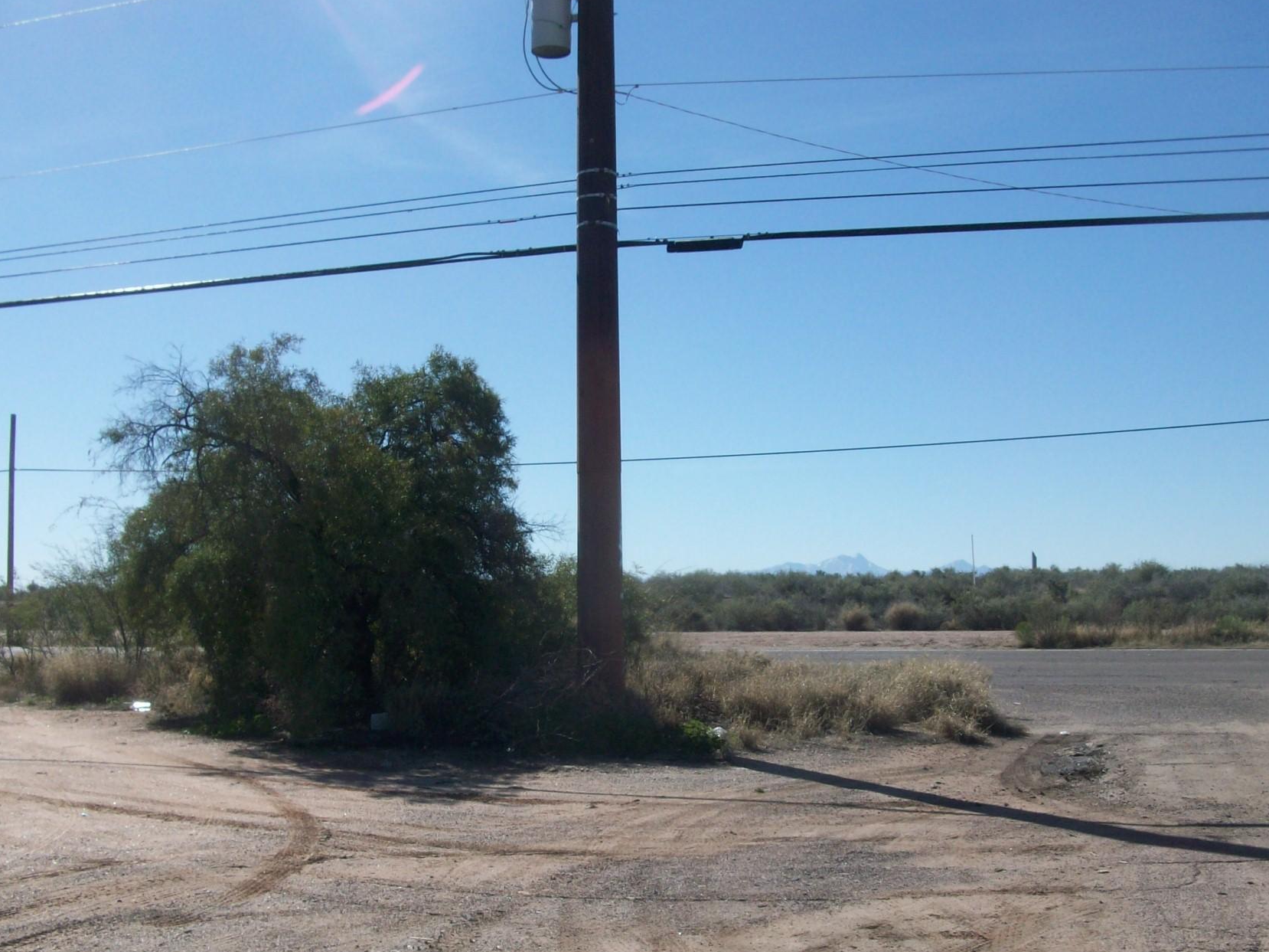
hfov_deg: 44.7
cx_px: 732
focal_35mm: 42
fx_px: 1539
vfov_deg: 34.3
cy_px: 486
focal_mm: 5.7
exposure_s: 1/482
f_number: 5.5
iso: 64
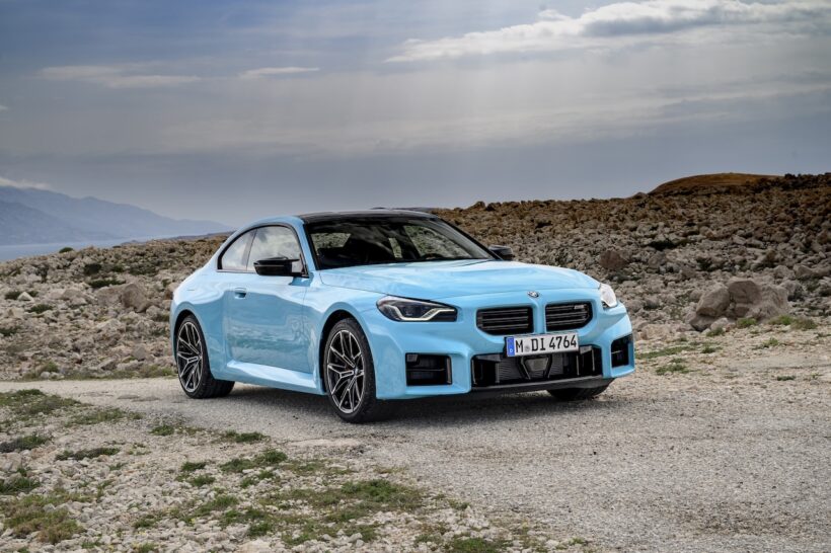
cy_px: 276
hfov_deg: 32.9
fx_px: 1407
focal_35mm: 61
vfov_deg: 22.2
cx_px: 416
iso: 32
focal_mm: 61
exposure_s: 1/60
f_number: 9
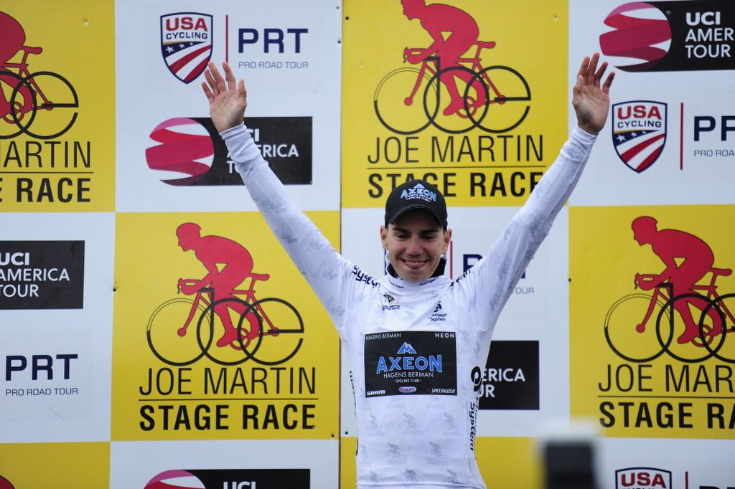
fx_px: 4082
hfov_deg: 10.3
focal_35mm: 200
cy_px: 244
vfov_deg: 6.9
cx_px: 368
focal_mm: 200
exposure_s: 1/800
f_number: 2.8
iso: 400
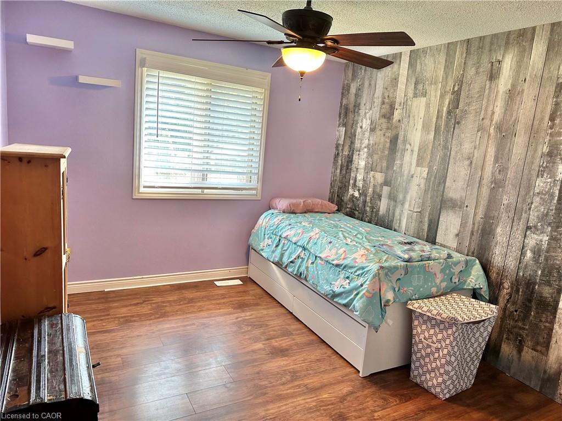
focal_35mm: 24
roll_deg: -4.8
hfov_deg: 71.6
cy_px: 210
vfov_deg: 56.8
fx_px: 390
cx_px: 281
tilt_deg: -8.4
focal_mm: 6.86
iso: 160
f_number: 1.78
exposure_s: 1/60
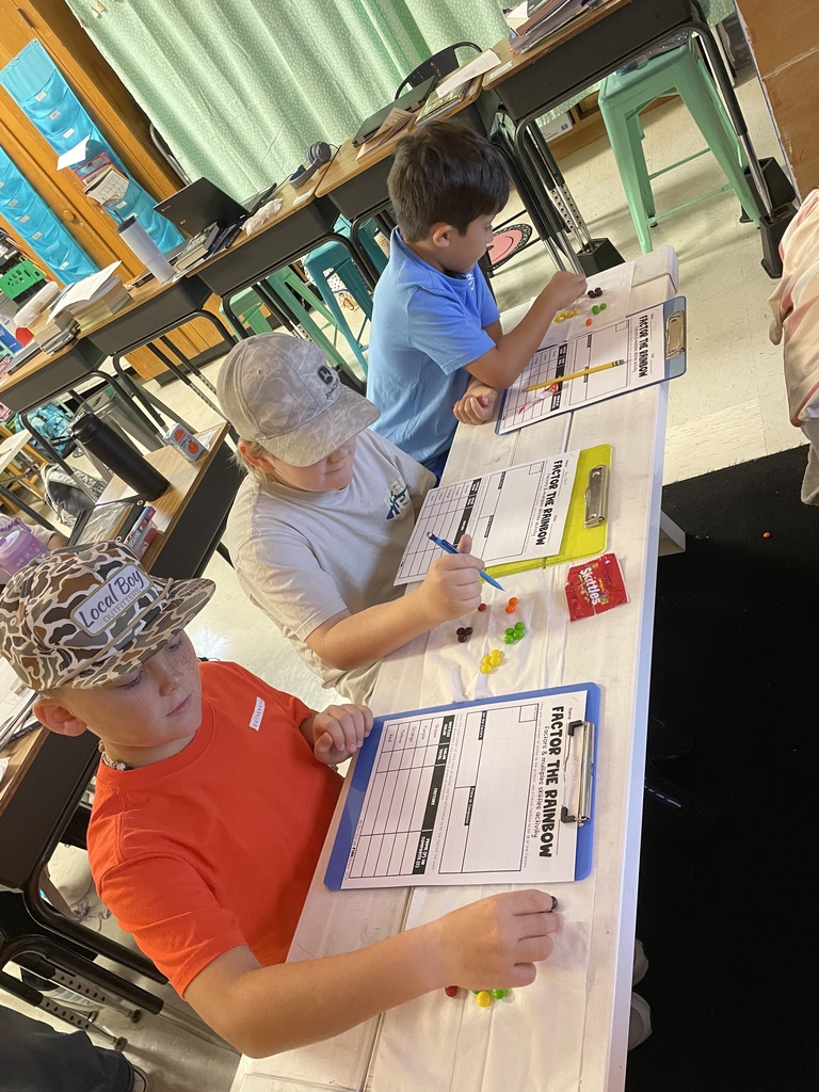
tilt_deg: -32.1
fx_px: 820
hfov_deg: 53.1
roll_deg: +39.7
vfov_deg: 67.3
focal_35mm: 26
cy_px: 546
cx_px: 410
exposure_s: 1/60
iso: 320
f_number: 1.6
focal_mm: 4.2
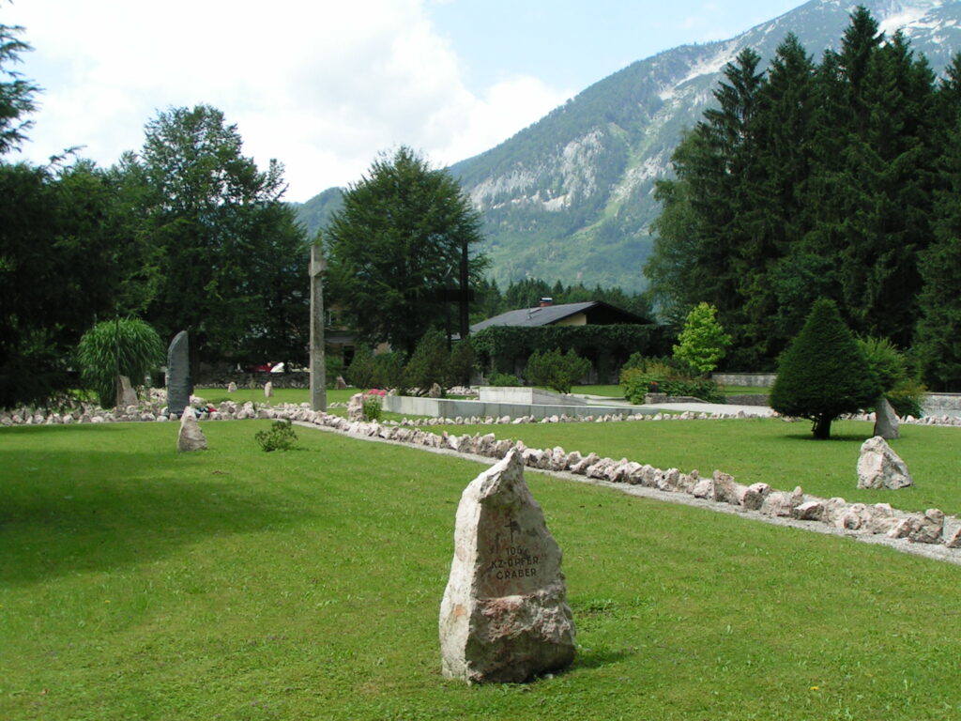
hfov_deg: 38.9
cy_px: 360
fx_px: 1360
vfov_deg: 29.7
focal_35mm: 49
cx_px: 480
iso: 50
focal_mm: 7.6
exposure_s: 1/200
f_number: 5.6
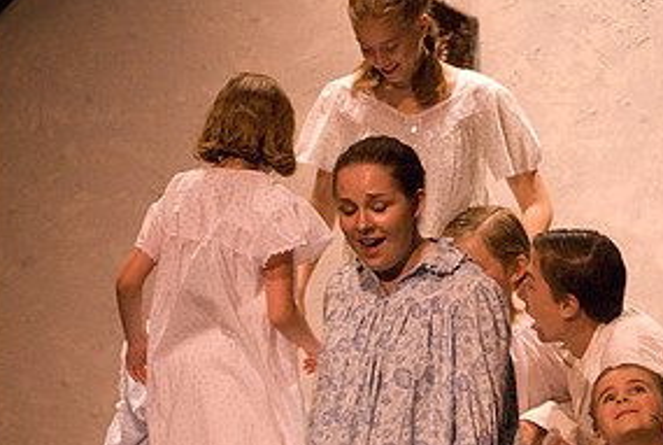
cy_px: 354
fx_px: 4501
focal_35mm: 244
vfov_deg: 5.6
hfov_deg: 8.4
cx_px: 507
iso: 1600
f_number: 2.8
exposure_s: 1/160
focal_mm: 80
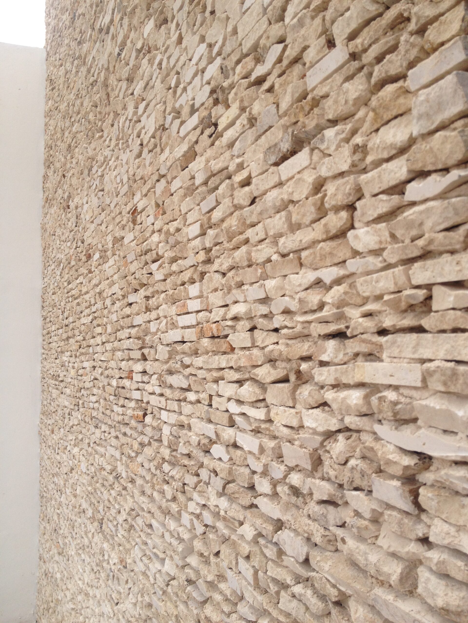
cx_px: 234
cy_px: 312
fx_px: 631
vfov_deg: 52.6
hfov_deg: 40.7
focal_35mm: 35
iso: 50
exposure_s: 1/1022
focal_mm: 4.28
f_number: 2.4
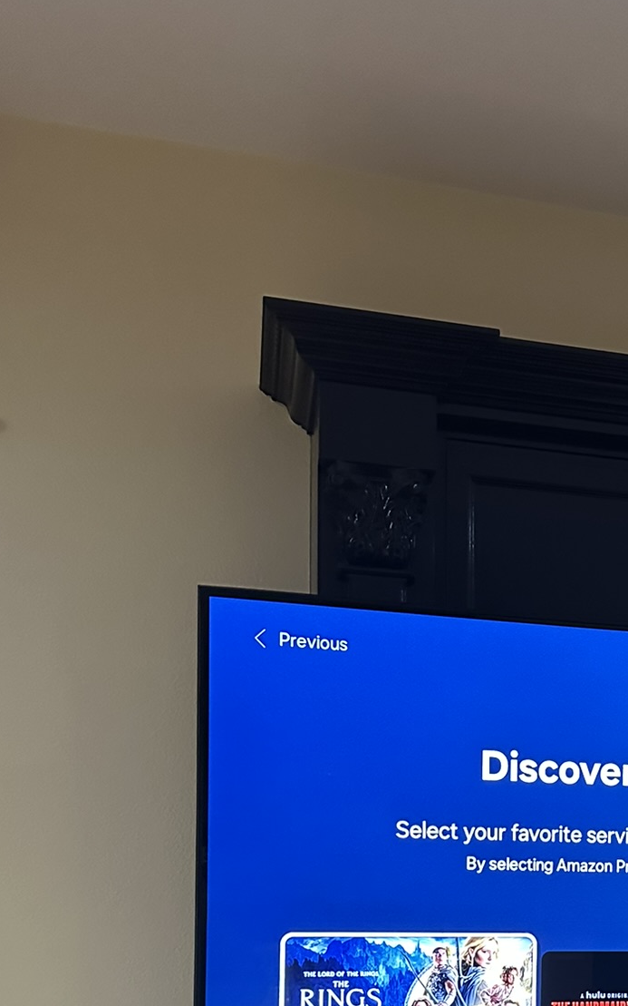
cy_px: 890
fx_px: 1287
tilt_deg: +3.2
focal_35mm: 47
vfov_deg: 39.8
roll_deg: -1.3
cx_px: 617
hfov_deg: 26.1
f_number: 1.78
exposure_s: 1/60
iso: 800
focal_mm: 6.86
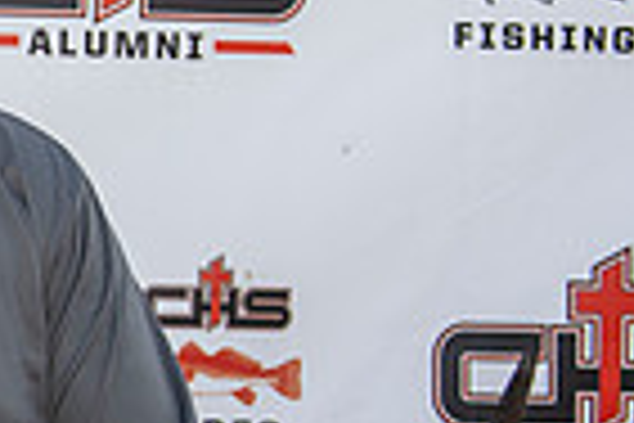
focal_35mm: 148
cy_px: 351
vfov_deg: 9.2
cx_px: -481
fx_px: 2606
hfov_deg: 12.7
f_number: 4.5
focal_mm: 36
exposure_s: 1/100
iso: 50
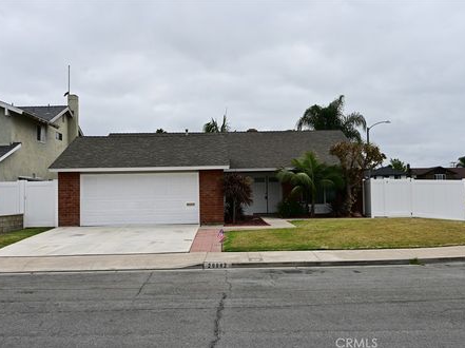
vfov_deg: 38.8
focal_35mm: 37
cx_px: 234
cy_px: 175
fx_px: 494
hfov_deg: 50.4
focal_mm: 22.5
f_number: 11
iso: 125
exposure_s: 1/250
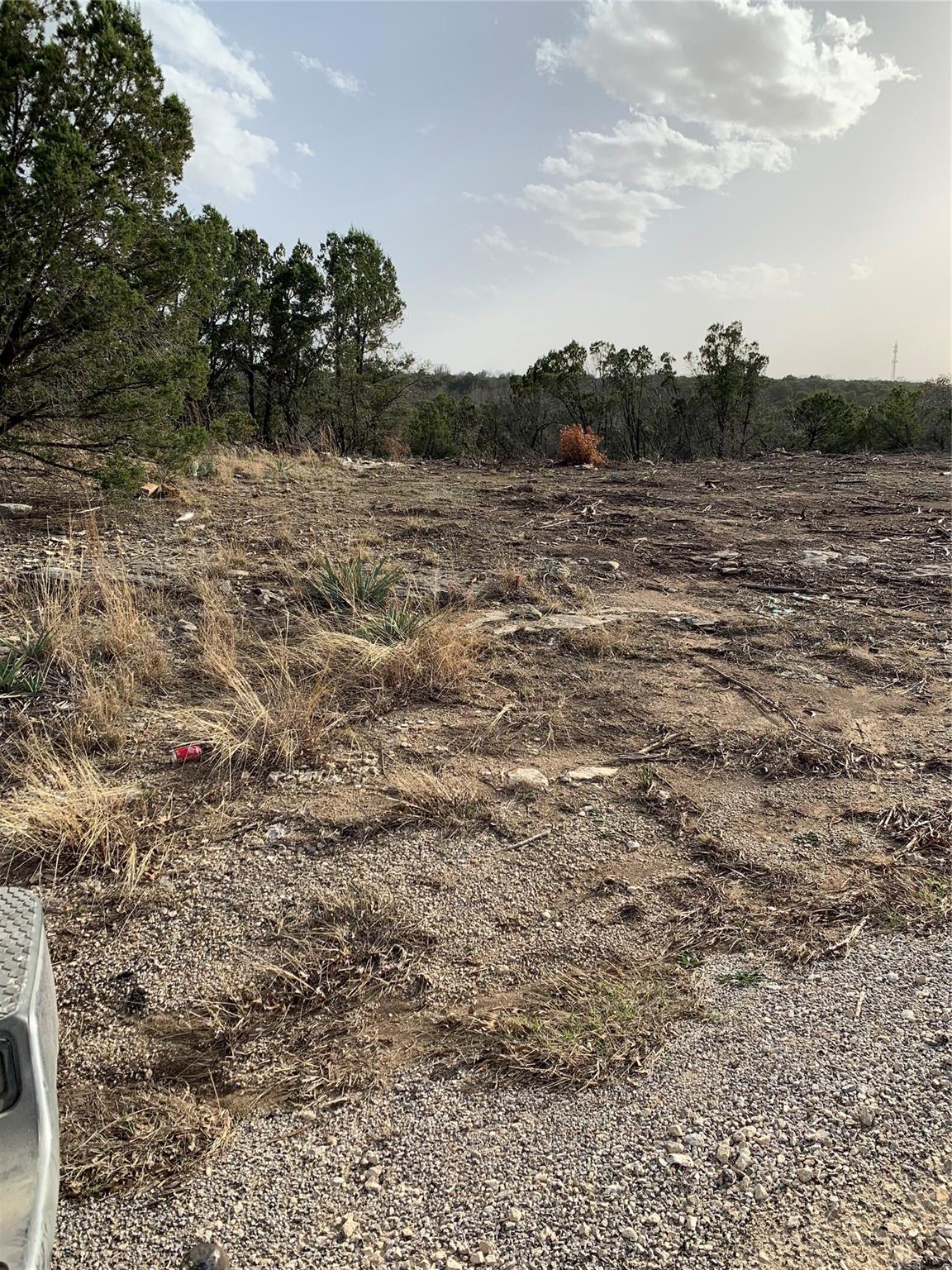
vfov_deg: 67.3
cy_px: 635
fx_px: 953
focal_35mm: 26
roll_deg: -0.3
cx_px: 476
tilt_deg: -13.7
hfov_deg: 53.1
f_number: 1.8
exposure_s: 1/1880
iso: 25
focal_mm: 4.25
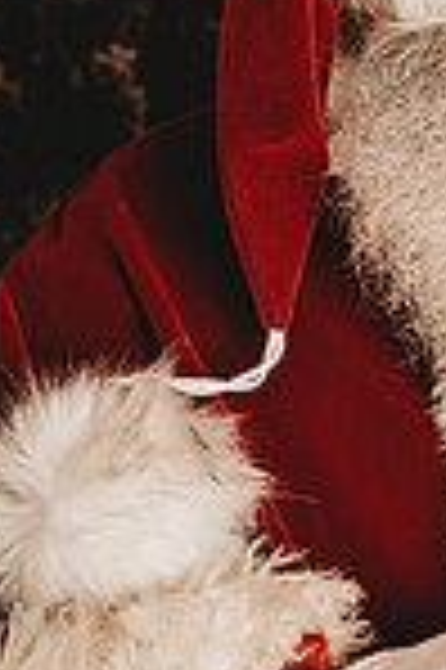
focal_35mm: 157
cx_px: 644
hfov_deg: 8.5
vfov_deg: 13.0
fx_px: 2924
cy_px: 81
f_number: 4
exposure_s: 1/160
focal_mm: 52
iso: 100
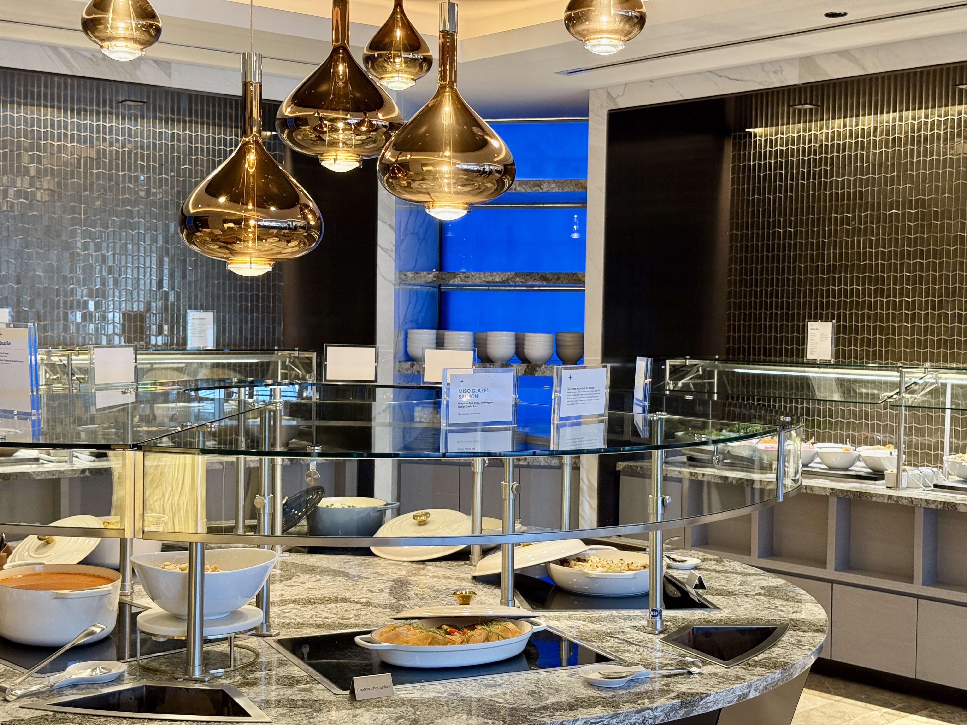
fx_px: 1341
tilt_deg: -1.7
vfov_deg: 30.3
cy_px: 362
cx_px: 484
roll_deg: -0.8
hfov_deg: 39.7
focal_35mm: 48
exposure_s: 1/55
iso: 160
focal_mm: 6.76
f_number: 1.78
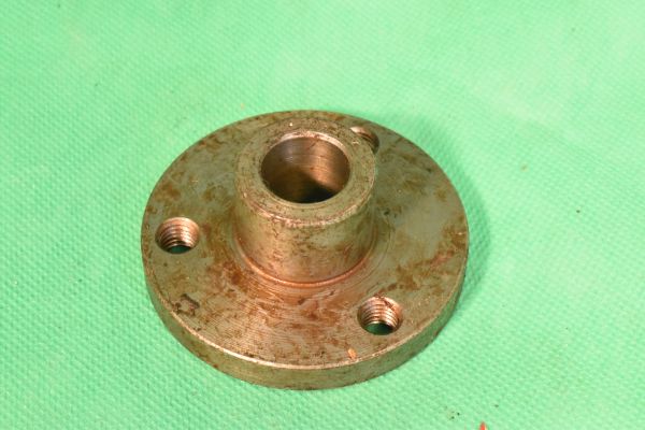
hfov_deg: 24.6
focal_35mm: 82
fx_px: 1478
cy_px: 215
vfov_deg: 16.6
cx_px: 322
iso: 7200
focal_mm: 55
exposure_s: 1/100
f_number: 20
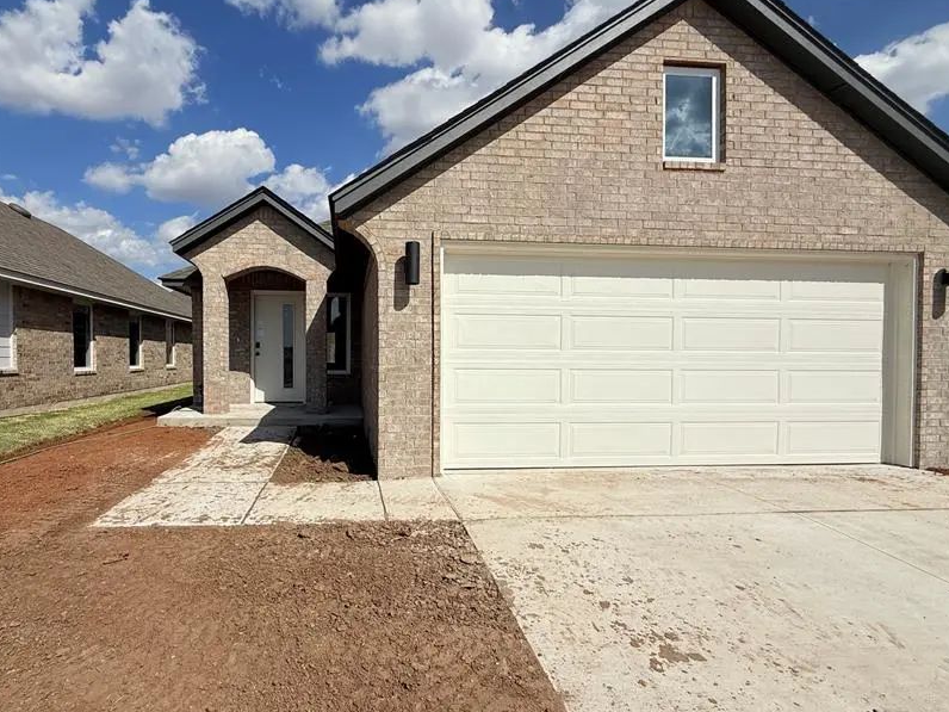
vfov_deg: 71.6
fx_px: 493
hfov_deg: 86.9
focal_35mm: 18
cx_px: 392
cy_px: 369
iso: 40
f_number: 2.2
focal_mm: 2.22
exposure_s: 1/5618
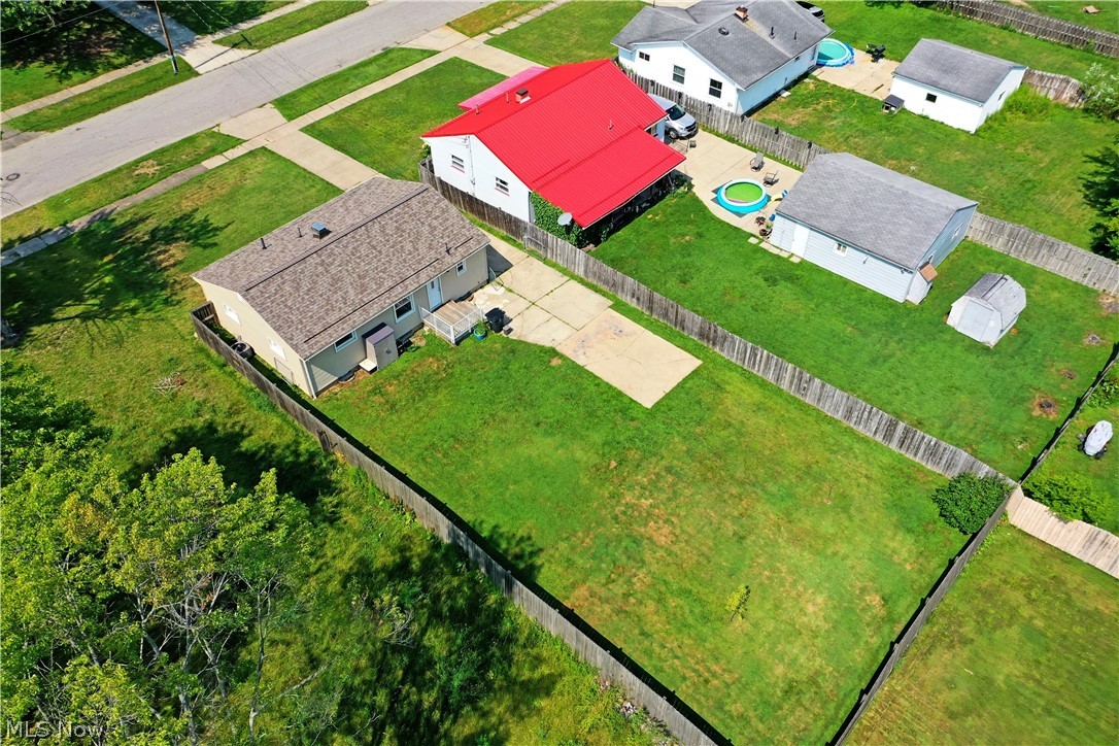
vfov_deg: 46.4
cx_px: 560
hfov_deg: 65.5
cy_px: 373
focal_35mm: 28
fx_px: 870
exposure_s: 1/500
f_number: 5.6
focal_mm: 10.26
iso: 100
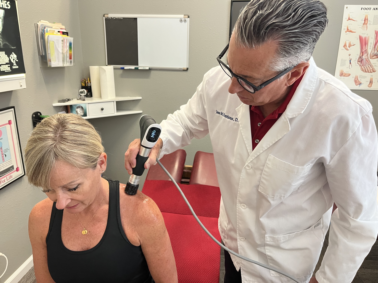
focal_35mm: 26
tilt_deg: -16.8
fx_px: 284
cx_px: 189
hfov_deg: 67.3
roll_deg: -1.1
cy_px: 142
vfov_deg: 53.1
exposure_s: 1/60
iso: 250
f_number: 1.6
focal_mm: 5.1
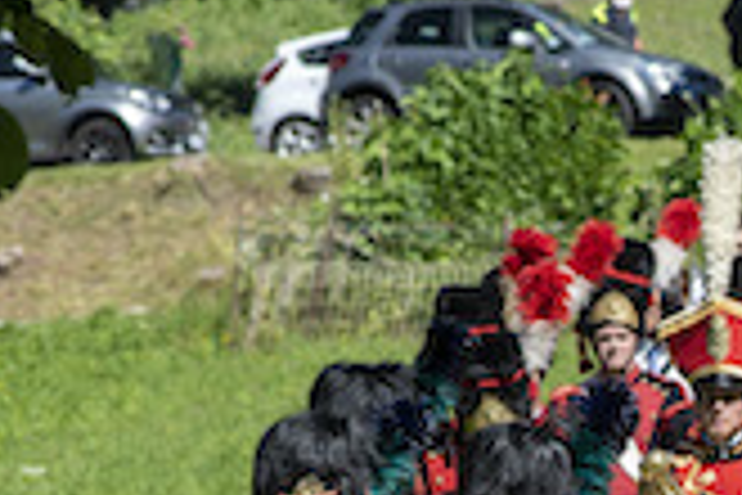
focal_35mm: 786
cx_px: 877
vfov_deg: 1.7
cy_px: 655
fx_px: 16199
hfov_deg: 2.6
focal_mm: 185
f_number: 9
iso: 200
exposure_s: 1/800
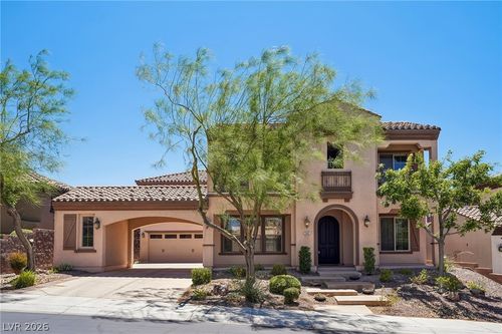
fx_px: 348
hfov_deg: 71.5
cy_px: 167
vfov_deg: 51.3
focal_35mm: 25
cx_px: 251
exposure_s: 1/125
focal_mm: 25
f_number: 8
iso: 100
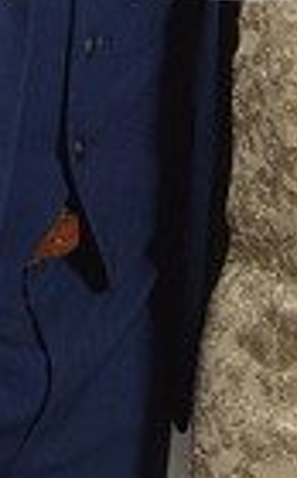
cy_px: -447
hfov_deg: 4.1
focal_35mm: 317
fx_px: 4122
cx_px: 263
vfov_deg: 6.5
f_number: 5.6
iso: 1600
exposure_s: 1/100
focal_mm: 50
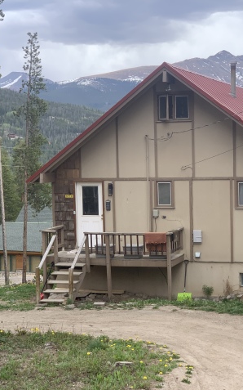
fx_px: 784
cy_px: 195
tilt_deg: -0.5
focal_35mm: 74
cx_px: 176
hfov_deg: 17.5
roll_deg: +1.7
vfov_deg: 27.9
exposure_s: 1/432
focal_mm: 6
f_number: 2.4
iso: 16
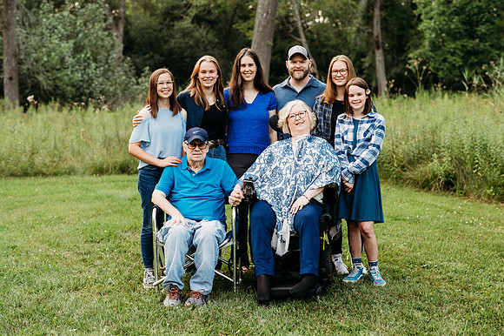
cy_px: 168
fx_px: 812
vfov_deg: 23.4
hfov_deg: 34.5
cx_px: 252
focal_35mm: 58
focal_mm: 58
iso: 400
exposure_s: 1/320
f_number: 2.8
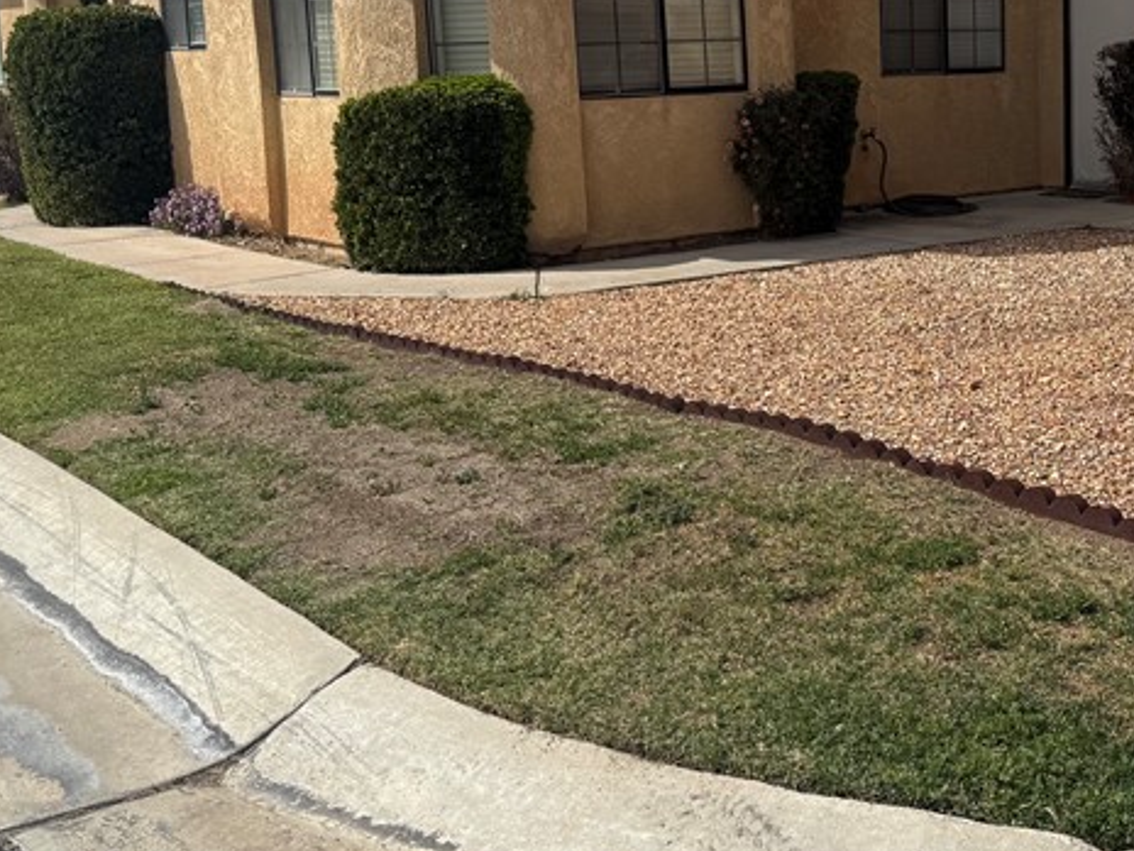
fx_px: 1736
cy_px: 223
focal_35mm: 53
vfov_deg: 27.2
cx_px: 953
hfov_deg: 34.7
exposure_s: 1/5714
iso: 80
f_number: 1.78
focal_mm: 6.76
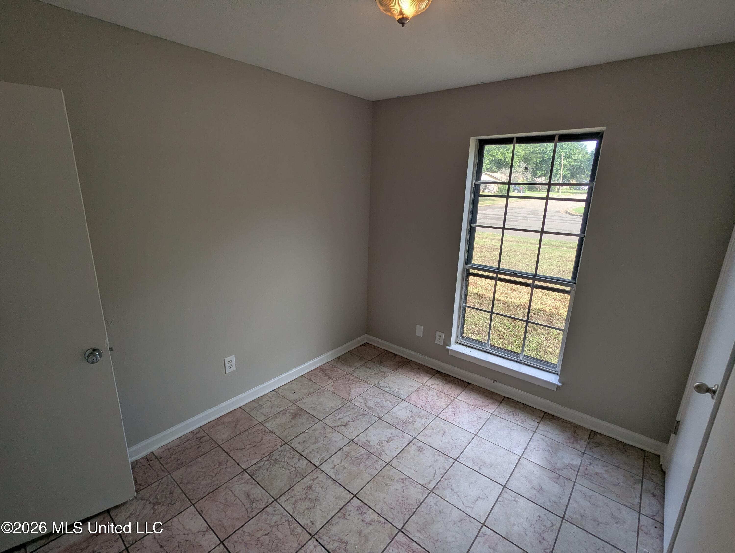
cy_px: 276
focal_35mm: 16
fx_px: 340
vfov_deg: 78.2
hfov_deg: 94.4
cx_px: 368
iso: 46
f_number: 2.2
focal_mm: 2.35
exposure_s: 1/187
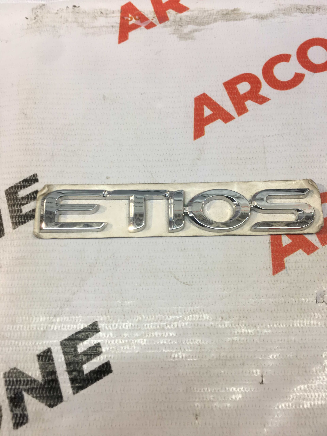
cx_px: 164
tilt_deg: -67.7
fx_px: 365
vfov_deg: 61.7
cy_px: 218
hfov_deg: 48.2
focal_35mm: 29
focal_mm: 4.15
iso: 32
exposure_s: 1/50
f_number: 2.2
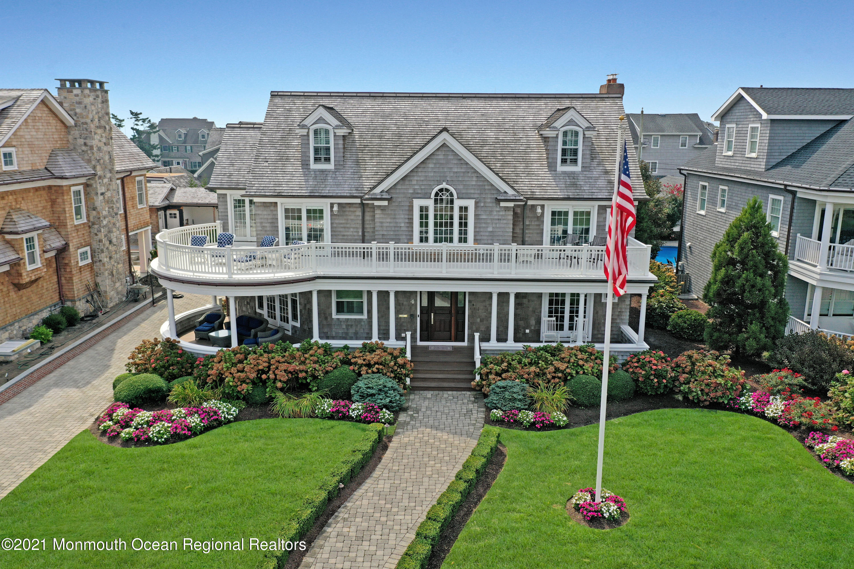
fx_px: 664
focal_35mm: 28
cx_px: 427
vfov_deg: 46.4
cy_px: 284
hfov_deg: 65.5
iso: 100
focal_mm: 10.3
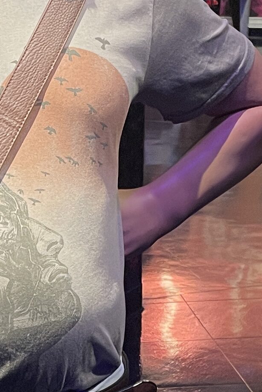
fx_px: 1298
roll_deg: +1.2
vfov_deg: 16.9
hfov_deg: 11.4
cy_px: 368
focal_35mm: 119
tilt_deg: -19.2
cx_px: 3
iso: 125
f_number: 1.6
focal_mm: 4.2
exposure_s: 1/60
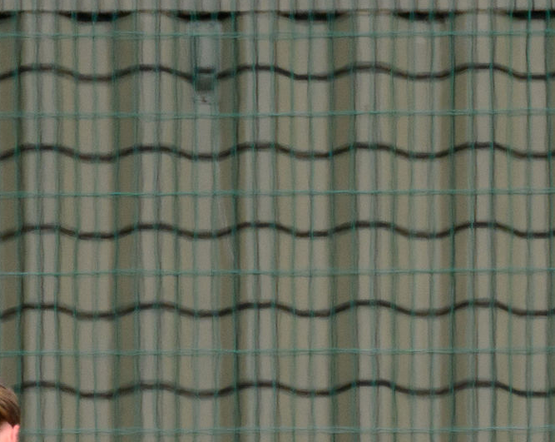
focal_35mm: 2679
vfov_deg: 0.6
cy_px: 588
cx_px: 733
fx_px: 43921
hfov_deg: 0.7
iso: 400
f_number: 5.6
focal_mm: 400
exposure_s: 1/2000
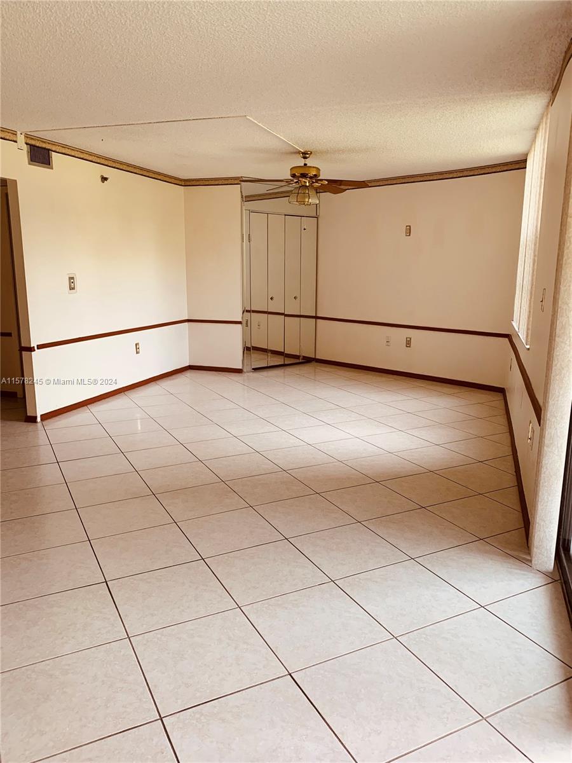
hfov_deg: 53.1
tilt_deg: -11.6
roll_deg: -0.2
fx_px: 573
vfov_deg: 67.3
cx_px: 286
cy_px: 382
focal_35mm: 26
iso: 80
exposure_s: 1/121
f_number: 1.8
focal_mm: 4.25
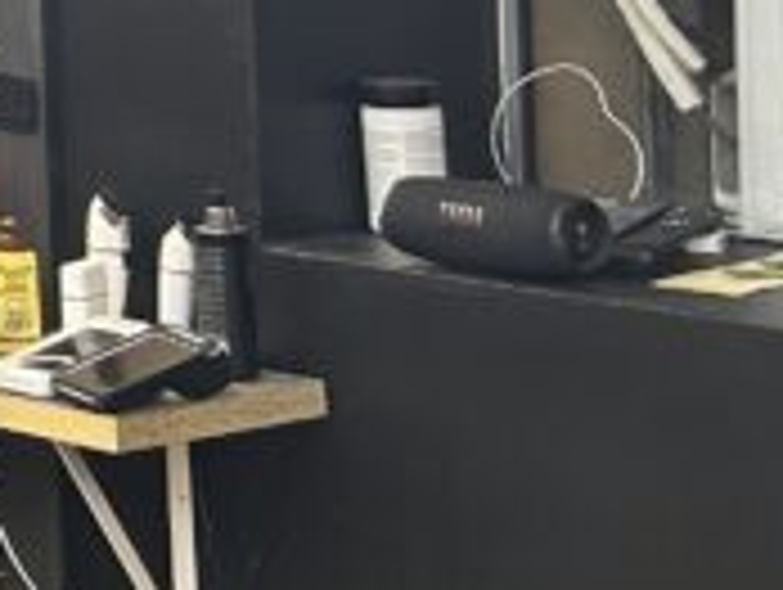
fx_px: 3466
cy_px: -297
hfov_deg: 10.1
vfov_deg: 9.5
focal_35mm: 153
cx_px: -1467
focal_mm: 5.7
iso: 50
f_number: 1.5
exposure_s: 1/100
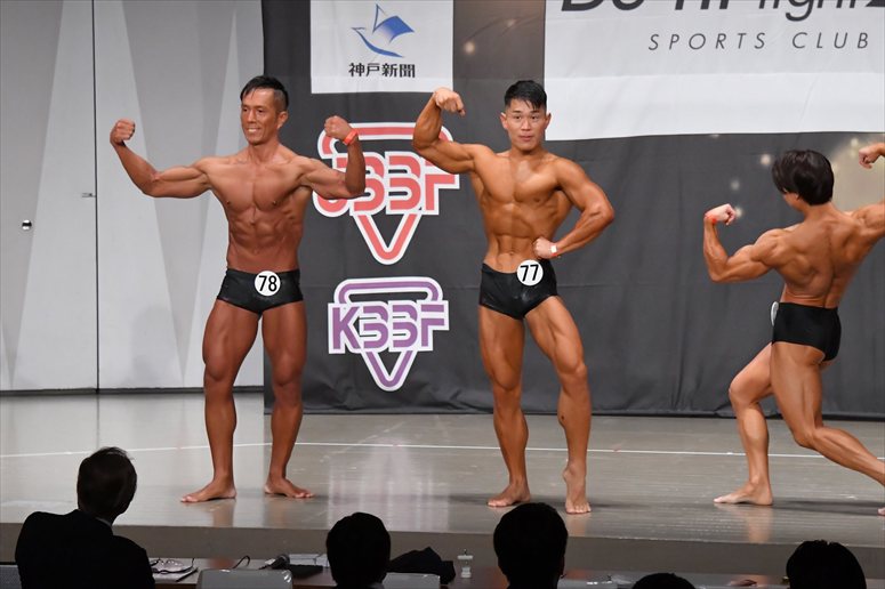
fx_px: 4275
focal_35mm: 174
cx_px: 442
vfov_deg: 7.9
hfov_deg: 11.8
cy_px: 294
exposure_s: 1/400
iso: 6400
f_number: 5.6
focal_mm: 116
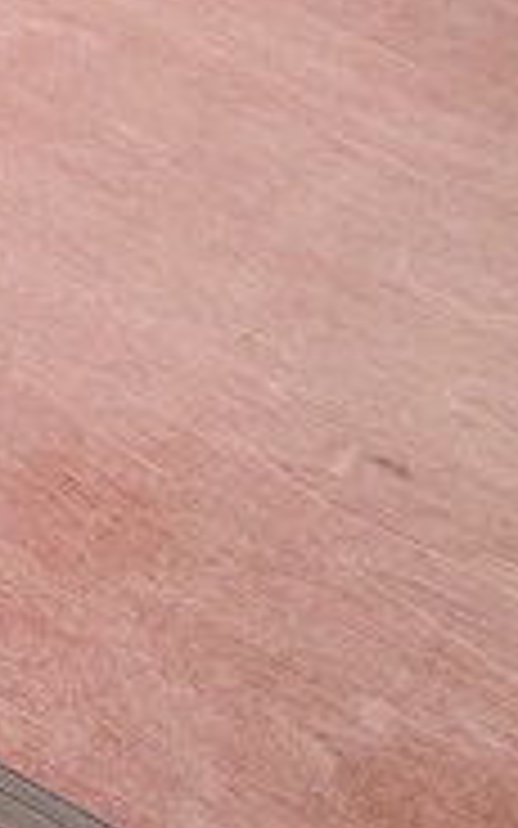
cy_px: -68
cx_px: -457
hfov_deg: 9.9
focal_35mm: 125
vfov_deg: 16.2
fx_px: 2823
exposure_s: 1/20
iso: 160
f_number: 2.4
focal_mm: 4.28
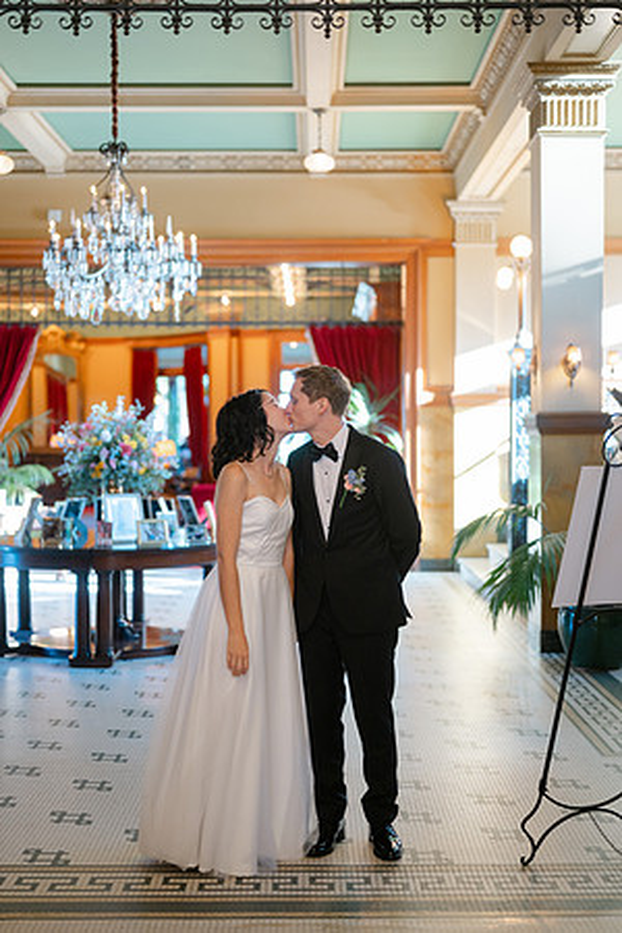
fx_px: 1296
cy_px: 466
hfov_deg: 27.0
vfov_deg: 39.6
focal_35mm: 50
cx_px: 311
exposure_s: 1/125
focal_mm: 50
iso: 320
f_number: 1.8
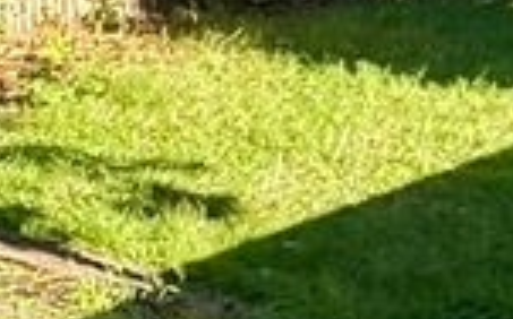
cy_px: 154
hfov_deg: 18.9
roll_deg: +0.0
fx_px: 1522
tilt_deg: -18.3
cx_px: 71
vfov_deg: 12.0
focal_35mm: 109
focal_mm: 2.22
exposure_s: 1/820
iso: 50
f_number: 2.2
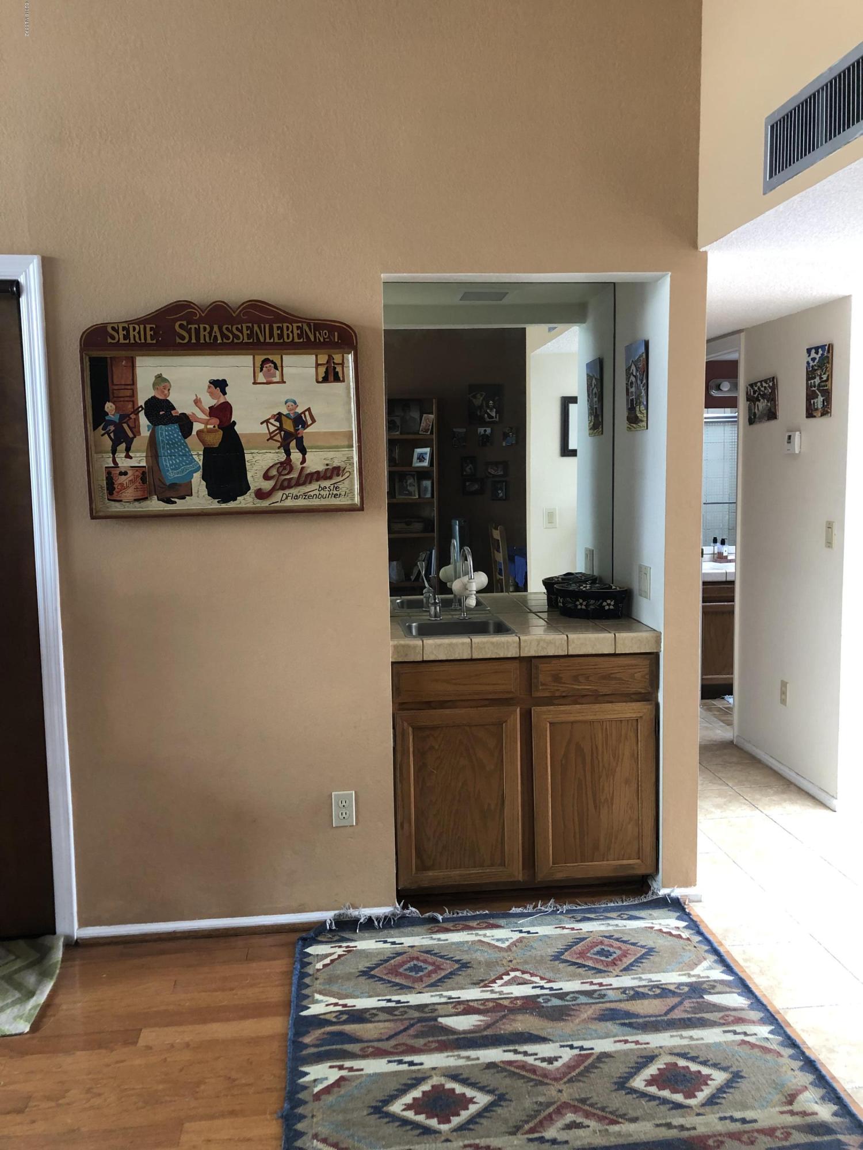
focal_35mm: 28
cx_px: 432
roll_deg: +1.3
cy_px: 575
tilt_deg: -6.8
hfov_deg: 49.7
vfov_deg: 63.4
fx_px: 931
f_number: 1.8
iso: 50
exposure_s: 1/15
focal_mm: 4
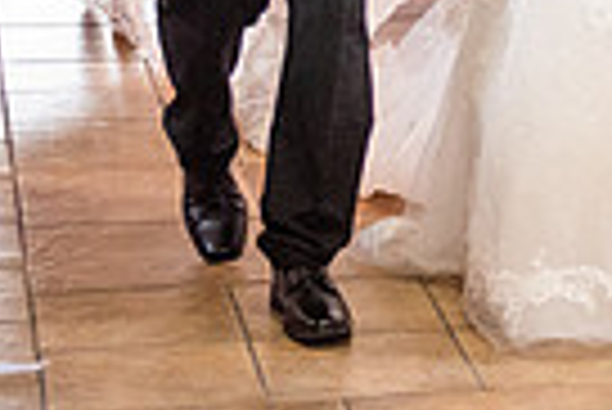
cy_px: -124
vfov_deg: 7.6
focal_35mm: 179
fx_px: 3046
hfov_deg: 11.2
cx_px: 765
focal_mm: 42
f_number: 2.8
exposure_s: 1/250
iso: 2000
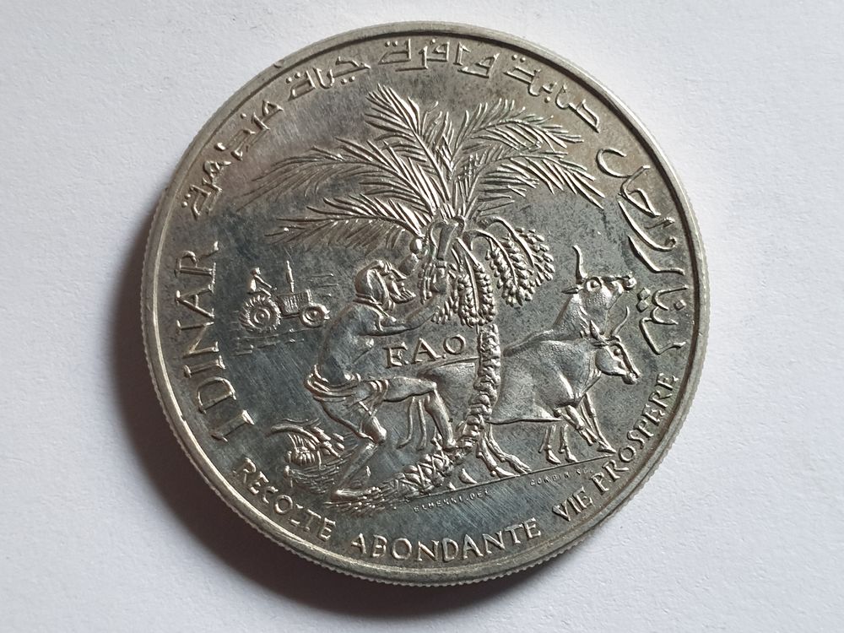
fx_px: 634
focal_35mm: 26
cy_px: 316
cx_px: 422
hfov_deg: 67.3
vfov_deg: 53.1
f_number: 2.4
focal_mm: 4.3
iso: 250
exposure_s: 1/37
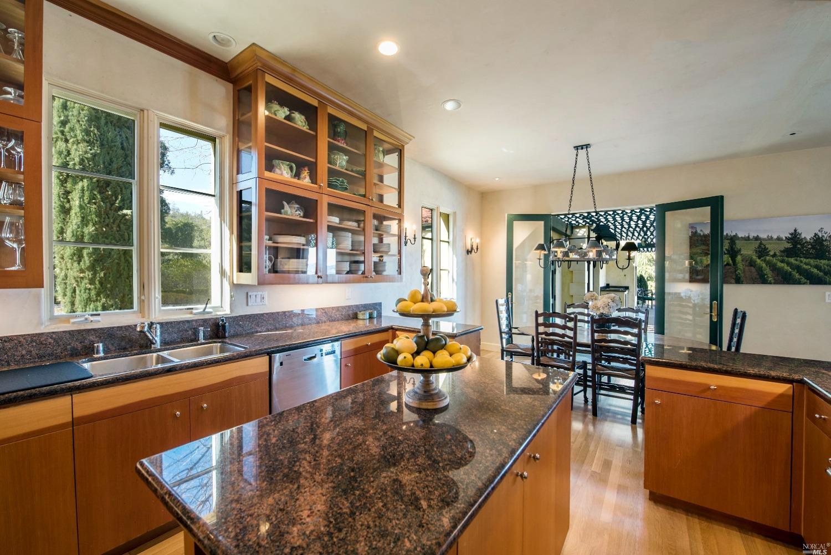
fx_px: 323
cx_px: 416
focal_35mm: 14
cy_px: 278
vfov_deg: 81.2
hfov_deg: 104.2
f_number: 8
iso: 250
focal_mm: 14
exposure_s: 1/6
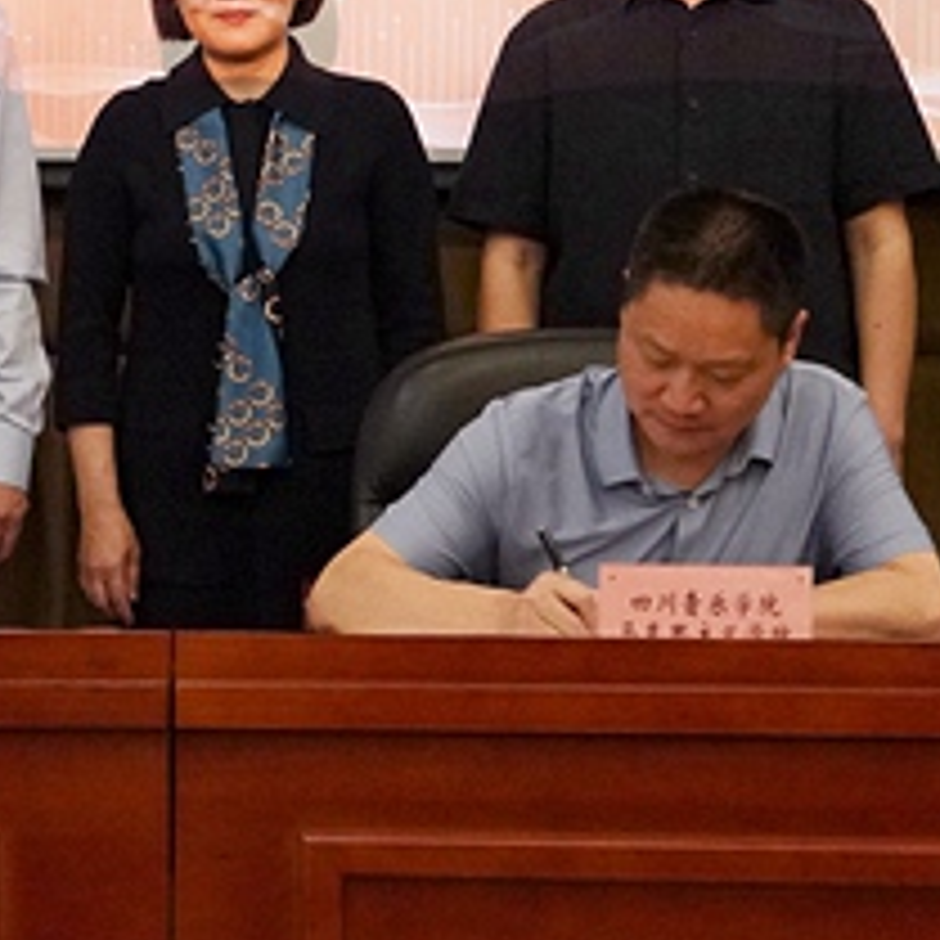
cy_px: -7
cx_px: 67
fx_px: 3410
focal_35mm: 111
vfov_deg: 15.4
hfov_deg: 15.5
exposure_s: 1/200
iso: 4000
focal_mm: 39
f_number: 4.5
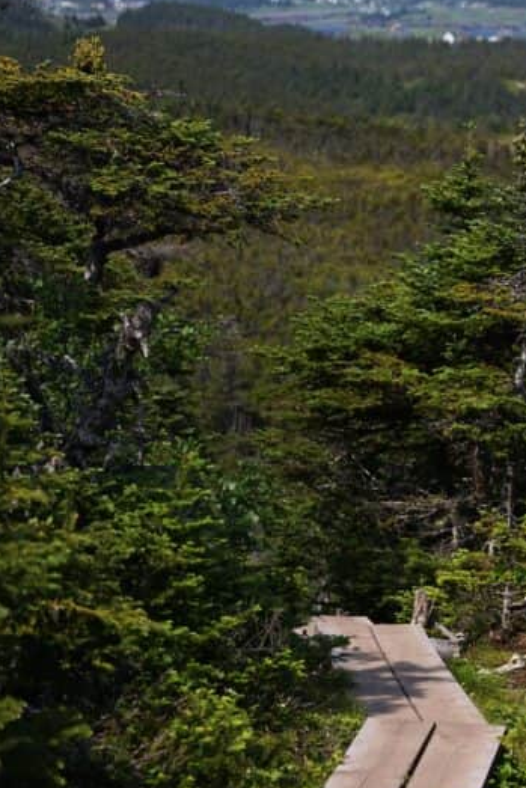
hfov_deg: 10.0
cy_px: 441
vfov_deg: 15.0
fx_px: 3000
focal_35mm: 137
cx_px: 316
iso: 400
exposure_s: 1/8000
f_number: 2.8
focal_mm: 70
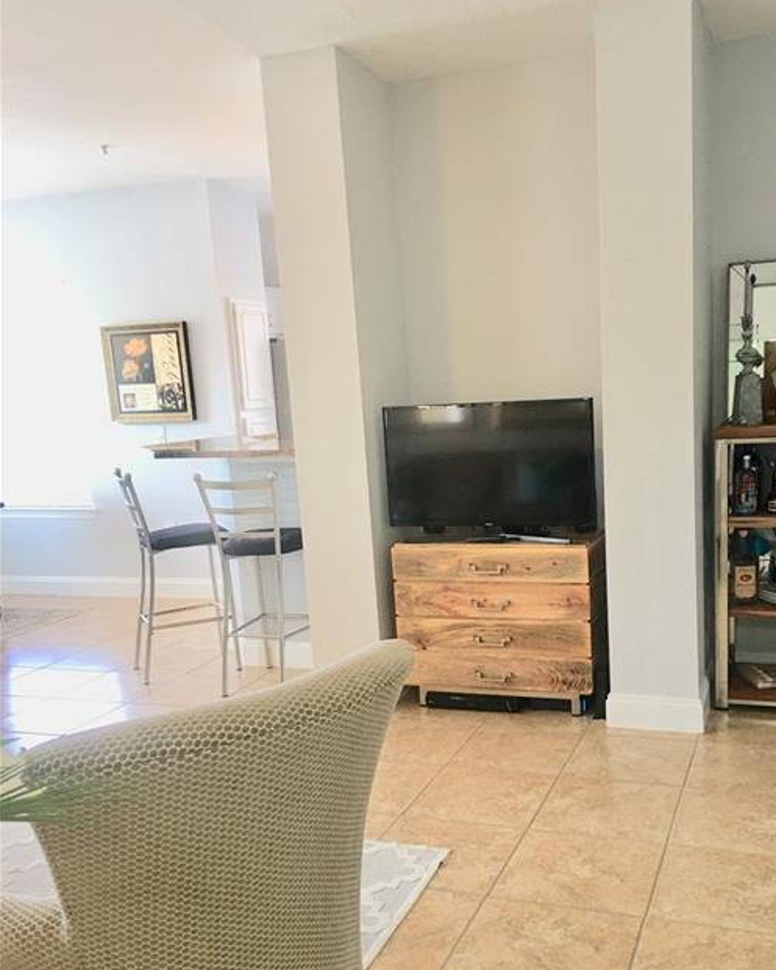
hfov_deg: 42.1
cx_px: 448
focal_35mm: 35
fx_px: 1005
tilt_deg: -9.3
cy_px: 564
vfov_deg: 51.3
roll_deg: +2.8
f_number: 2.2
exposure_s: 1/15
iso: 32
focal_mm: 4.15
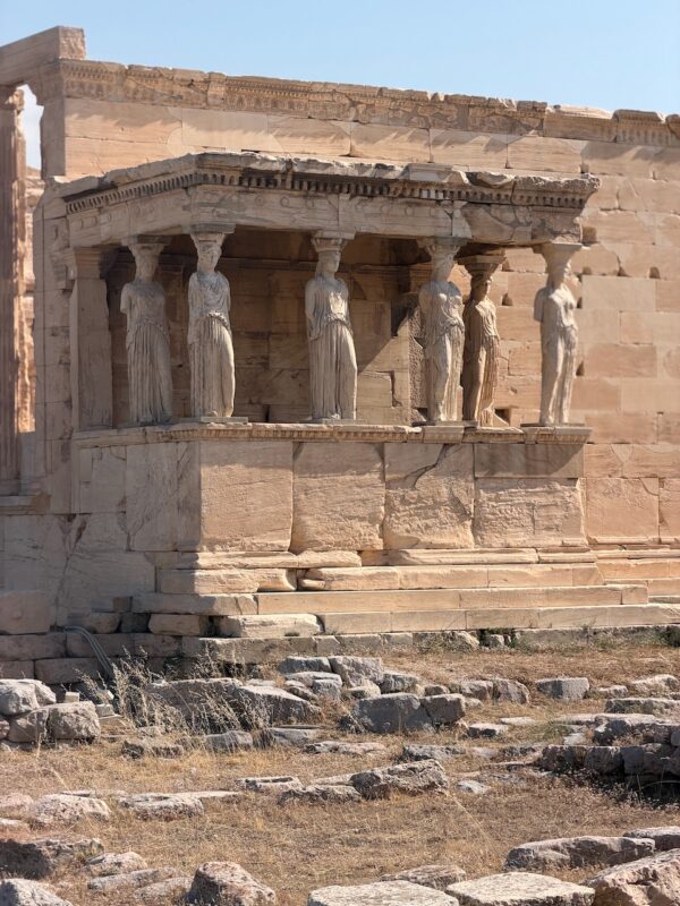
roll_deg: +0.0
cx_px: 340
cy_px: 453
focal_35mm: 100
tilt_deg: +0.1
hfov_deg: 14.8
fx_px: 2619
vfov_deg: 19.6
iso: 25
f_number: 2.8
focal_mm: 16.89
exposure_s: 1/638
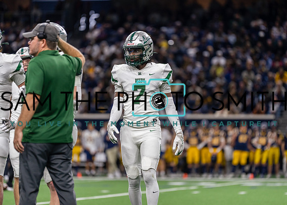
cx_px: 144
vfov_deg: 6.9
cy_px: 102
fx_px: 1708
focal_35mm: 210
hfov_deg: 9.6
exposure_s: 1/400
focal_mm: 200
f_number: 2.8
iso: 1000
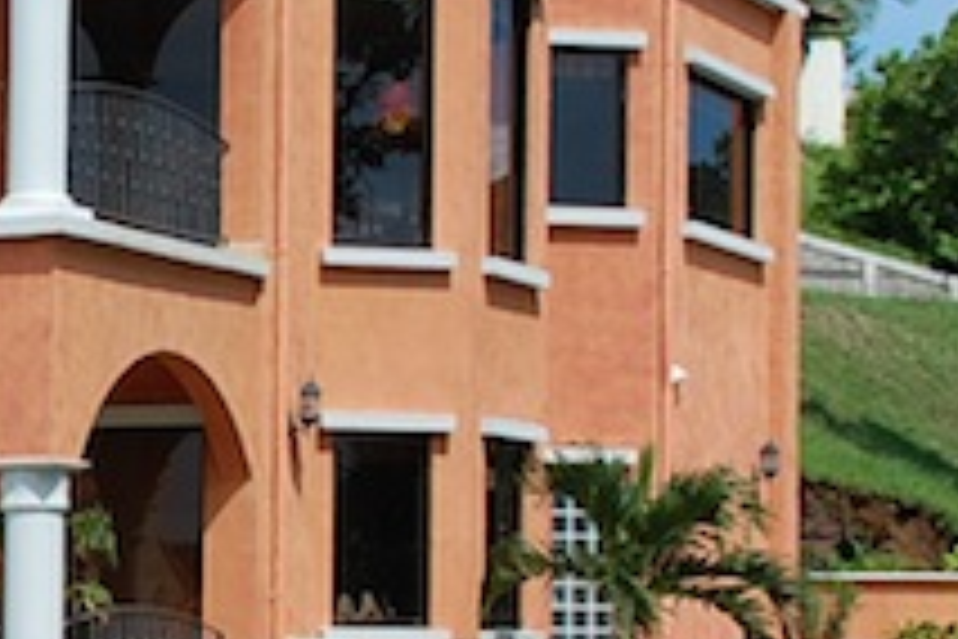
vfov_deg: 10.7
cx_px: -391
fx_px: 3406
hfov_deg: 15.1
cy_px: 493
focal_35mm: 128
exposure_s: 1/320
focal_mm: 26
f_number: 9
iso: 200
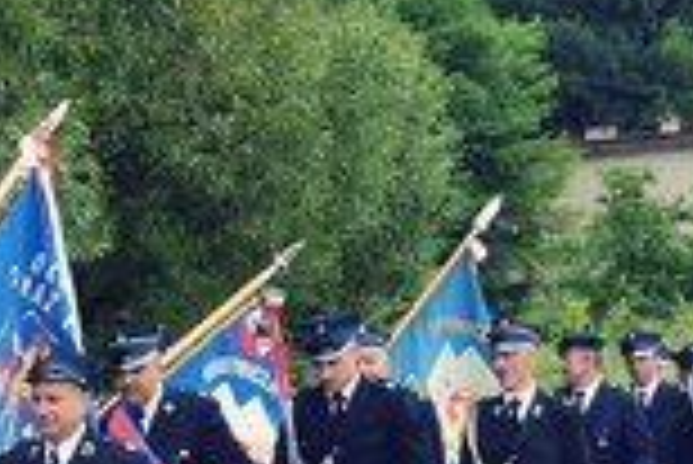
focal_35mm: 154
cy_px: 545
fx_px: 2967
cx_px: -351
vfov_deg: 8.8
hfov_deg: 12.6
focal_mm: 20
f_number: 5.6
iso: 100
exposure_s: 1/125
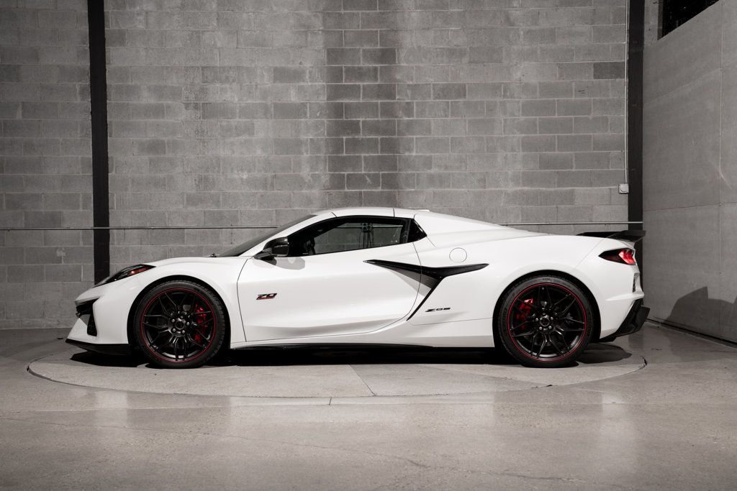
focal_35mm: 51
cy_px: 246
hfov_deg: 38.9
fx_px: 1044
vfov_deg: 26.5
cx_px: 368
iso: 160
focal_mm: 51
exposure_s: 1/50
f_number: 9
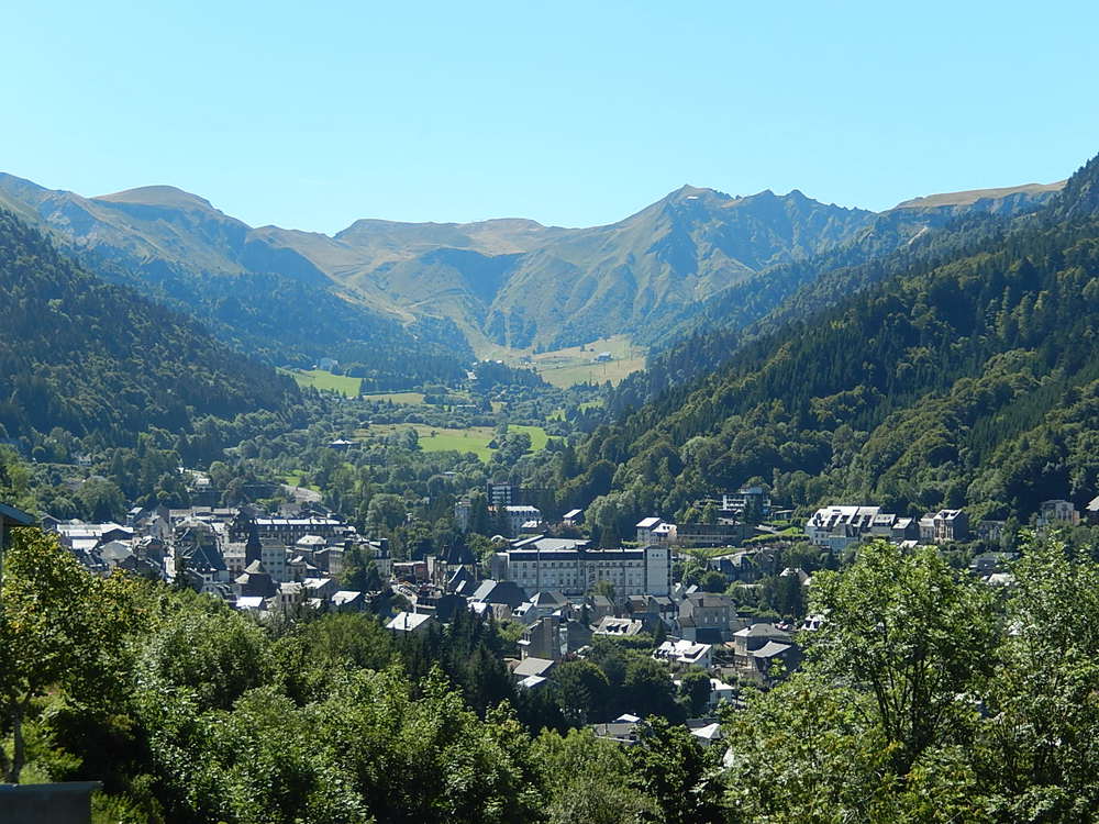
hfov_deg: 26.7
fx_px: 2318
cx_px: 550
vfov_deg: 20.2
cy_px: 412
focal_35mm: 73
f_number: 4.9
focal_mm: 13.1
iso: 125
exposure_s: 1/500
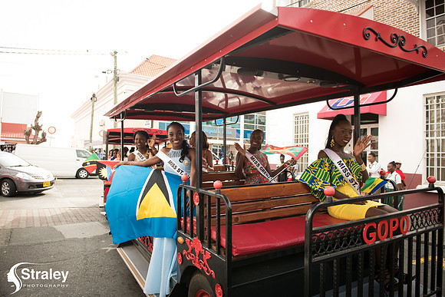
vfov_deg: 53.2
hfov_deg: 73.7
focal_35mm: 24
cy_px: 148
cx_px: 222
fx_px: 297
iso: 160
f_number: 4.5
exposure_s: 1/200
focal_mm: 24
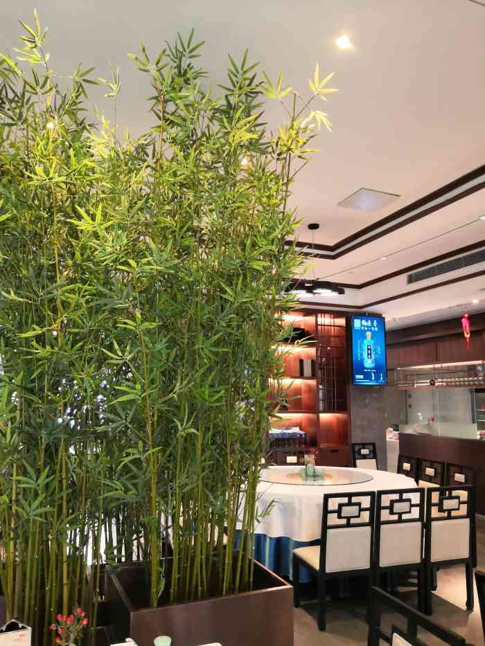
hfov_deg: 51.4
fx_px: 504
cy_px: 323
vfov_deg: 65.3
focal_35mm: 27
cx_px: 242
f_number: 1.8
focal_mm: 3.95
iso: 500
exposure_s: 1/33.3
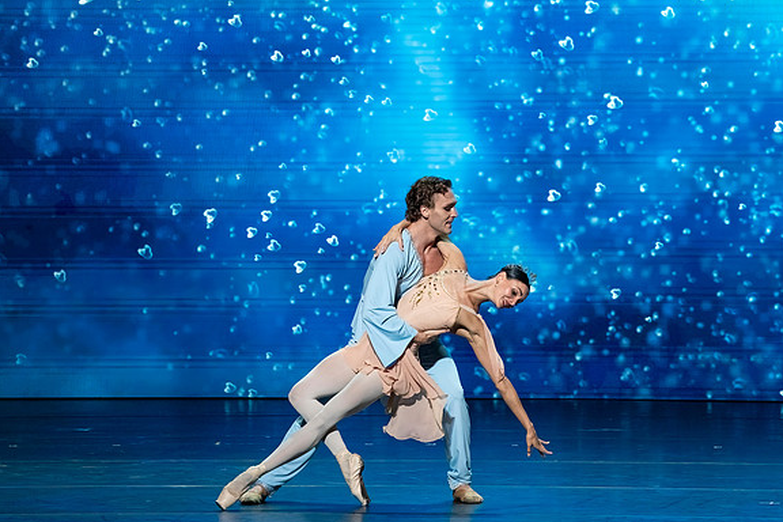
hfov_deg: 5.5
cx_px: 325
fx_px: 8221
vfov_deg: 3.6
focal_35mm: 378
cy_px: 210
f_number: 5.6
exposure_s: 1/400
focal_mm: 306
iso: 6400
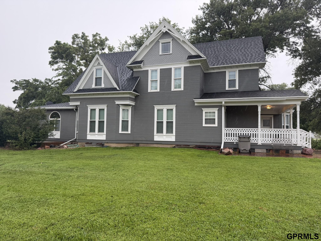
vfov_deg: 56.8
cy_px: 120
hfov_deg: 71.6
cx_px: 160
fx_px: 223
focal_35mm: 24
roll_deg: -0.8
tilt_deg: +2.8
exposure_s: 1/266
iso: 80
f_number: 1.78
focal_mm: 6.76
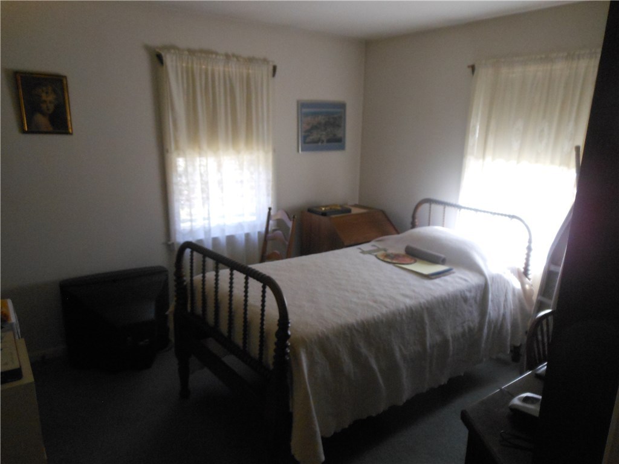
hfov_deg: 69.4
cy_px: 232
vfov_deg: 54.9
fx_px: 447
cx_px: 310
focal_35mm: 25
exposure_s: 1/30
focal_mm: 4.5
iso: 400
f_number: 3.2
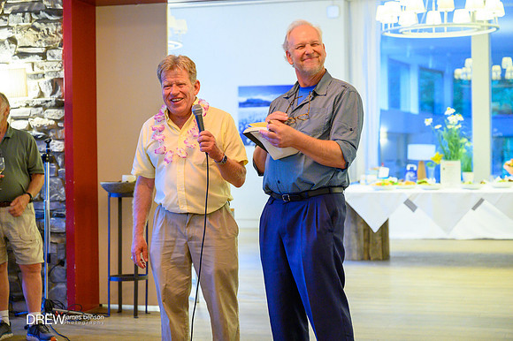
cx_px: 256
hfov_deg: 28.9
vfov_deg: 19.4
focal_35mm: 70
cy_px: 170
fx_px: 997
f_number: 3.5
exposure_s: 1/80
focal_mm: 70
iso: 2500
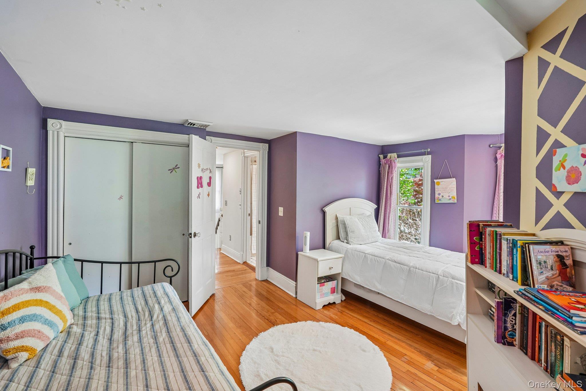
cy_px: 196
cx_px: 293
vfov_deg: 73.7
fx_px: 260
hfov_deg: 96.7
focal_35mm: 16
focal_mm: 16
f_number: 8
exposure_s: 1/6
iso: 400
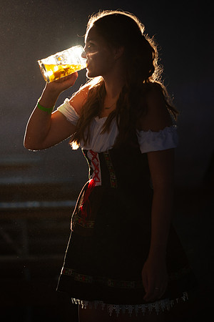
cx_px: 25
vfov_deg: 8.2
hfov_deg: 5.4
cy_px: 154
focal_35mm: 252
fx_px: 2245
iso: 200
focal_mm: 155
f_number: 2.8
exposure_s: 1/400
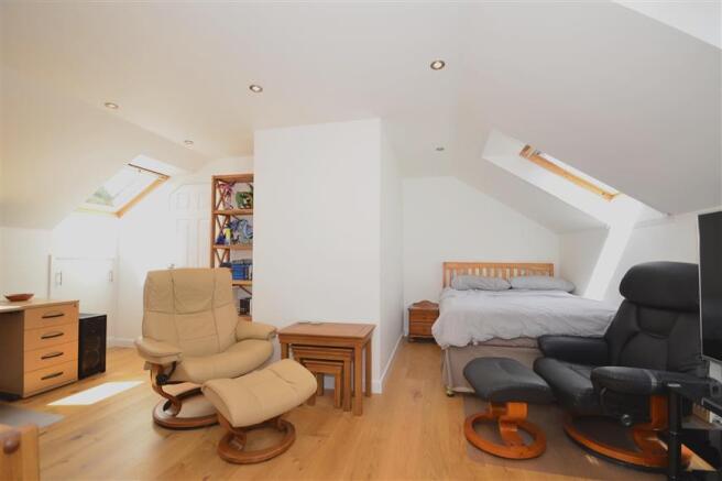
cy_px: 240
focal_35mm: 15
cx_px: 361
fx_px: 301
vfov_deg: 77.3
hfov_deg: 100.4
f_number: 5
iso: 200
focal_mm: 10
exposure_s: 1/100
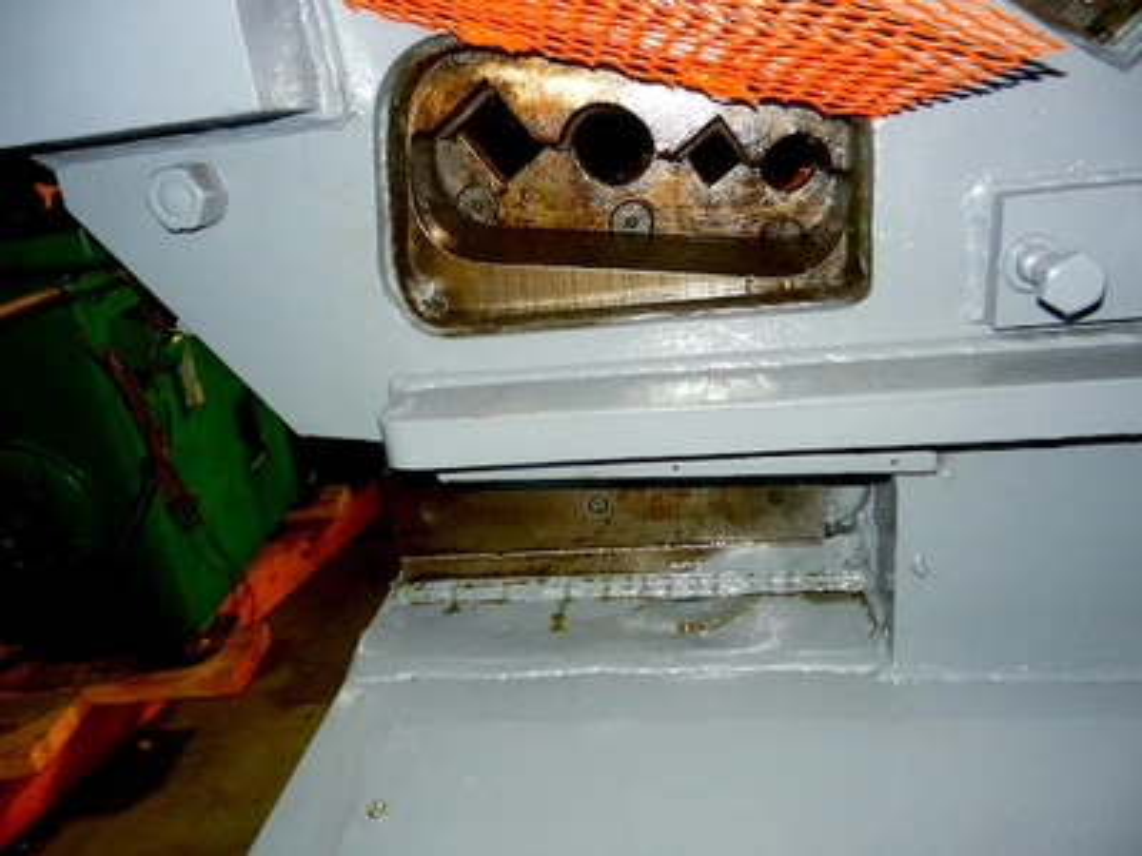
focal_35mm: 25
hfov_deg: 69.4
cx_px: 571
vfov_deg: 54.9
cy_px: 428
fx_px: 825
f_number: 3.5
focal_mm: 4.5
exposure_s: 1/30
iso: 200
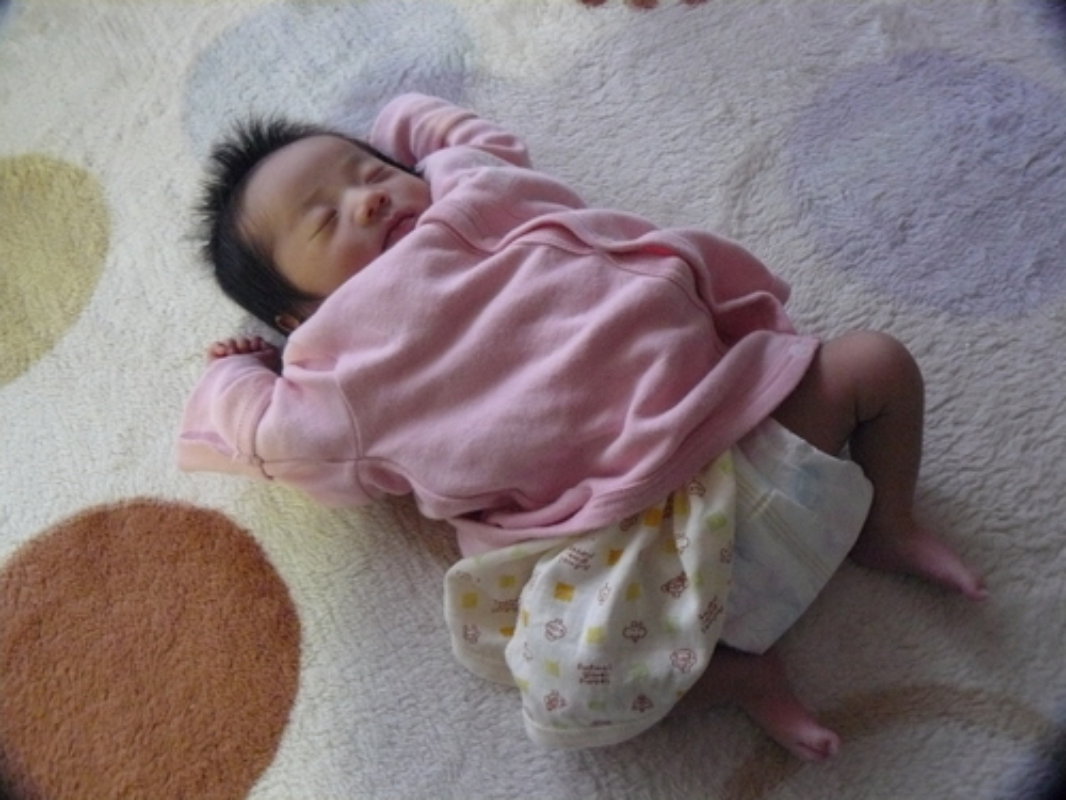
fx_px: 1109
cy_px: 400
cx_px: 533
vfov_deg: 39.7
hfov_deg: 51.4
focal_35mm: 36
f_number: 2.8
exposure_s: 1/3.2
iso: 400
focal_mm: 6
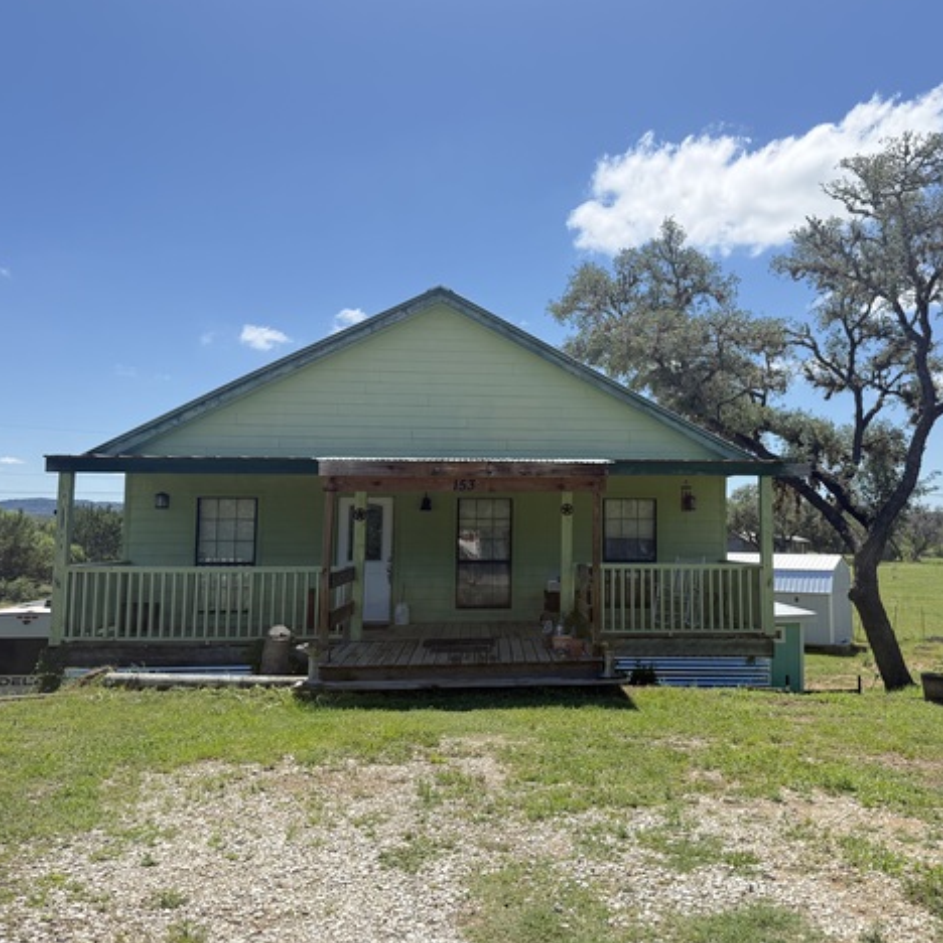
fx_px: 894
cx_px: 560
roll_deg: -0.3
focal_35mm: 29
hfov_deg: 55.3
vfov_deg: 55.6
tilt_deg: +4.1
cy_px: 463
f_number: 1.78
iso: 100
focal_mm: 6.76
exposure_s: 1/3145
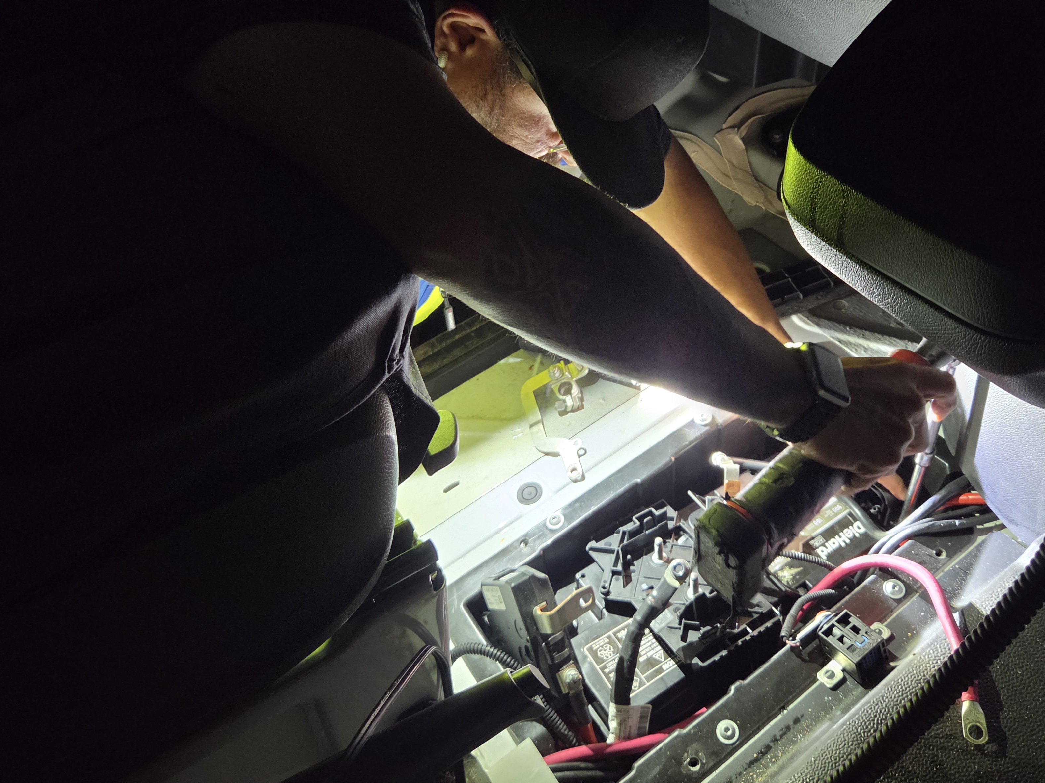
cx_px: 602
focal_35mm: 29
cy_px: 297
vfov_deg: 47.8
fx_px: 875
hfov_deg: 61.4
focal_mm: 5.4
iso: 640
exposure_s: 1/44.1
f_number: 1.8
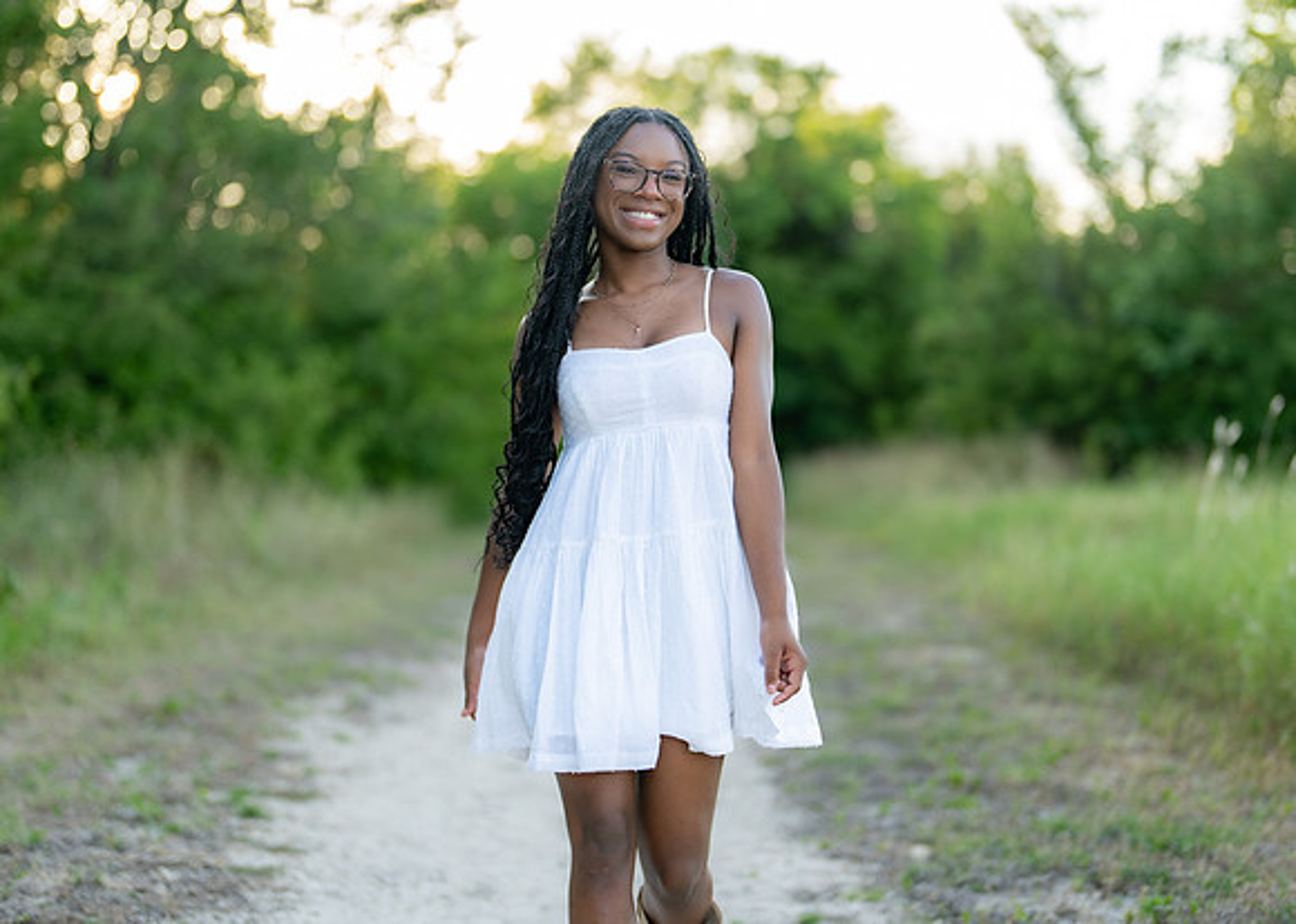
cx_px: 648
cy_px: 386
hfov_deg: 32.2
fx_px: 2243
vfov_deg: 23.3
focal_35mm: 61
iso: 100
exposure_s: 1/1000
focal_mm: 50
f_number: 1.2
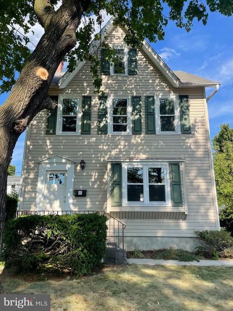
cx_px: 116
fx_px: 233
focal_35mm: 26
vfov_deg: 67.3
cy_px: 156
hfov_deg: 53.0
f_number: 1.6
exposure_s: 1/1366
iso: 32
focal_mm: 4.2
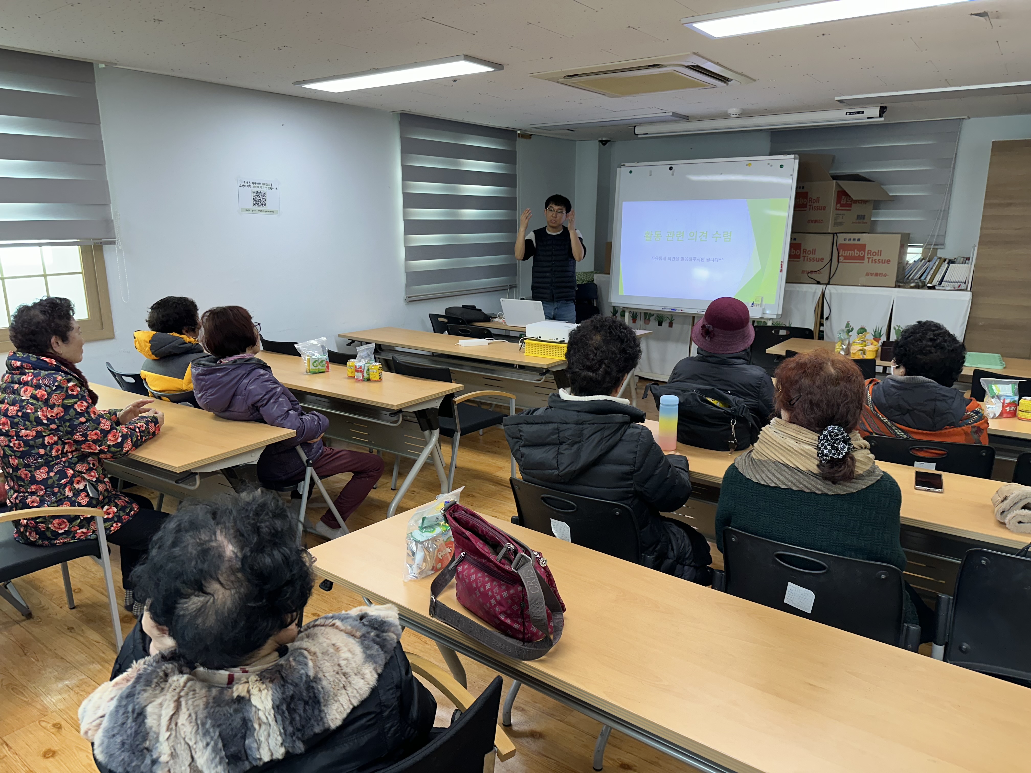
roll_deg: +0.2
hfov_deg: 71.6
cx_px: 516
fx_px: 715
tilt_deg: -12.3
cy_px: 386
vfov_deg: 56.8
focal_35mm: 24
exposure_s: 1/120
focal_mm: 6.86
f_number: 1.78
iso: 160
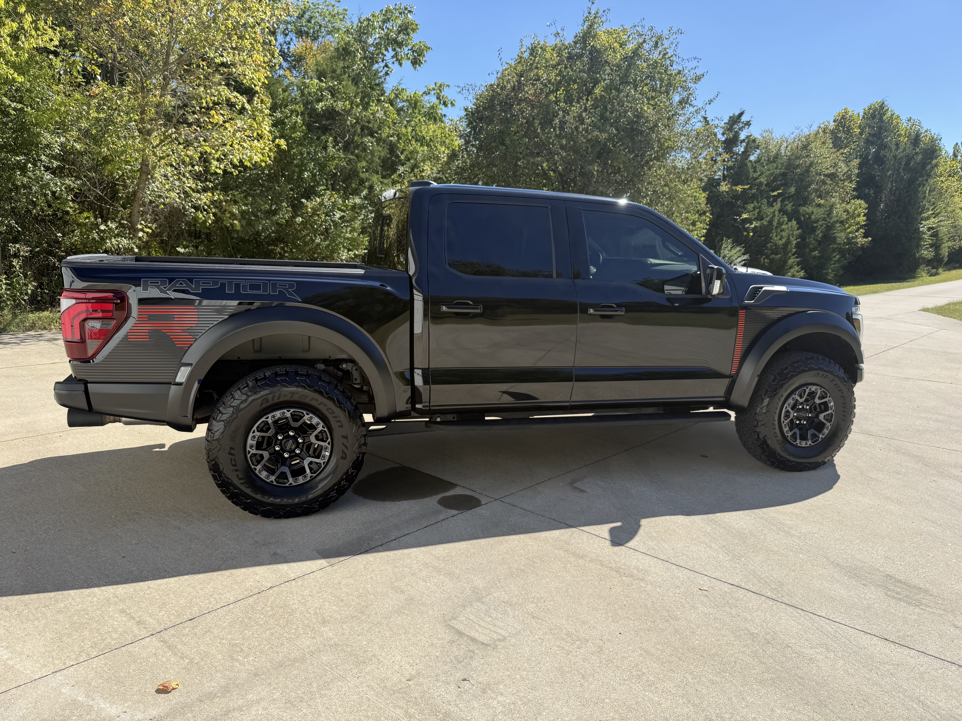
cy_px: 360
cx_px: 481
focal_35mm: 24
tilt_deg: -11.1
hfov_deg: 71.6
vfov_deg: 56.8
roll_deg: -1.3
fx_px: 667
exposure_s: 1/2801
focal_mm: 6.76
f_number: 1.78
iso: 80
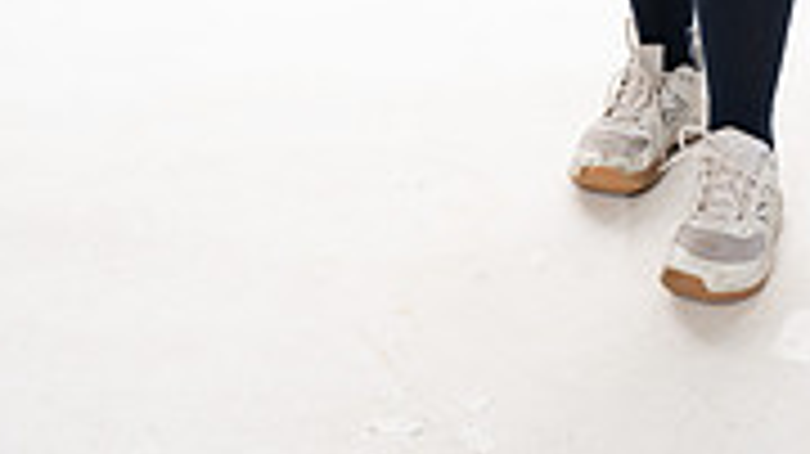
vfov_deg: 9.9
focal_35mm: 110
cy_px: -544
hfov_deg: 19.3
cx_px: 630
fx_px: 2361
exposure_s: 1/250
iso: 400
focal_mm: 42
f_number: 6.3
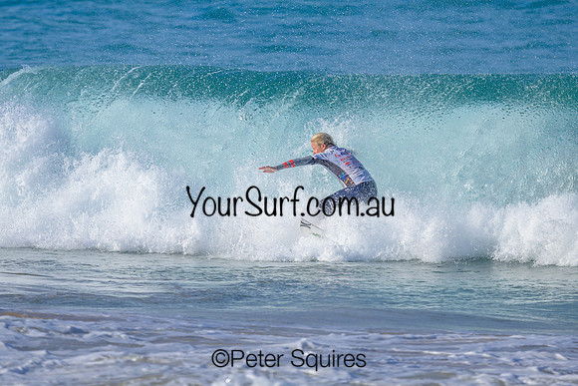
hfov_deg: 1.9
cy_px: 121
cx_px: 283
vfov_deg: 1.3
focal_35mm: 1098
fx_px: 17639
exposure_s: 1/2000
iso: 250
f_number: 6.3
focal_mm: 800
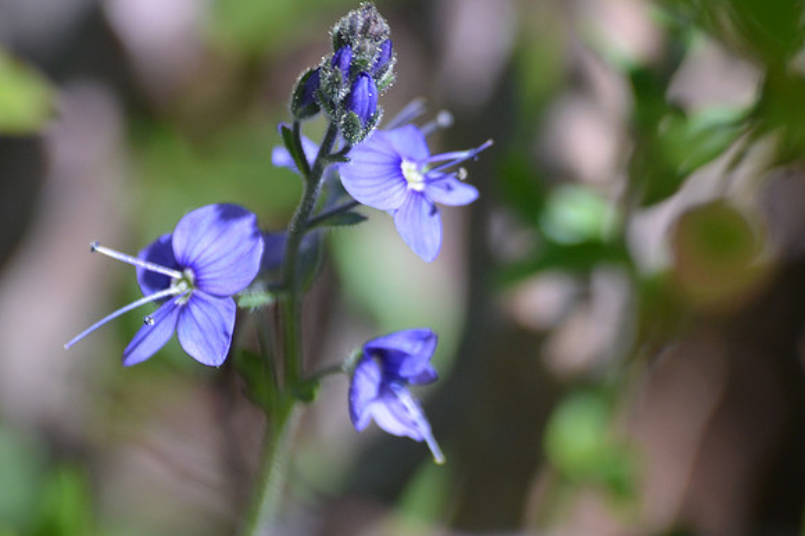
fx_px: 10056
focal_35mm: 450
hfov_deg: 4.6
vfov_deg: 3.1
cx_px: 402
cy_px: 268
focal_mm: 300
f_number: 5.6
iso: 500
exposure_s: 1/1000
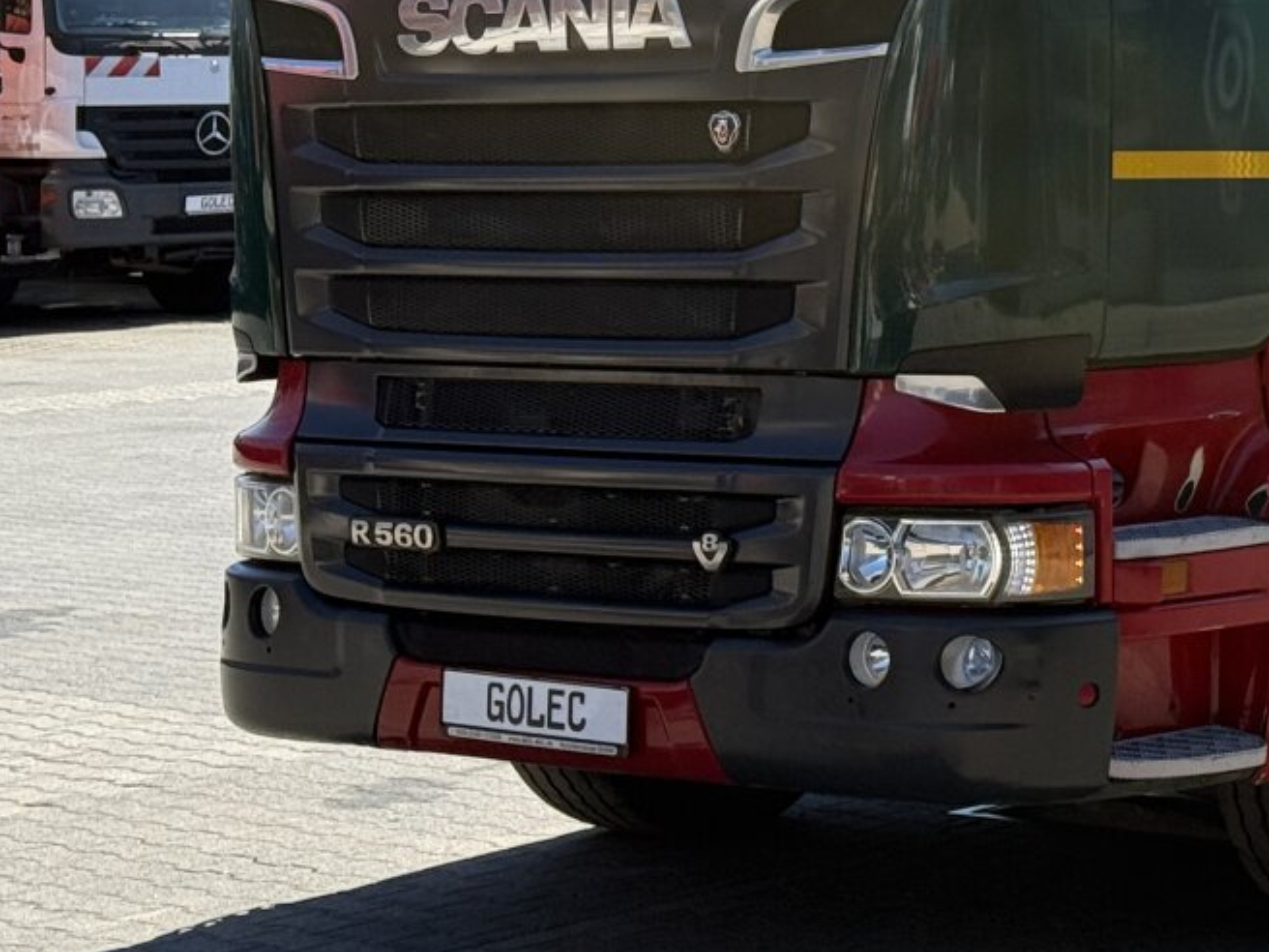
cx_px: 1437
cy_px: -35
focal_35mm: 117
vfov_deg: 12.5
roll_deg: +0.3
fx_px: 4289
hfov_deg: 16.3
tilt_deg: +2.6
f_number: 1.78
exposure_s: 1/3096
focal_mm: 6.76
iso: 80
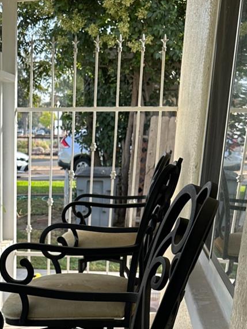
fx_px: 599
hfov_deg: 22.7
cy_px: 338
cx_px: 20
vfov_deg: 28.6
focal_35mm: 63
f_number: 1.78
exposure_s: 1/704
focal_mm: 6.86
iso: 80
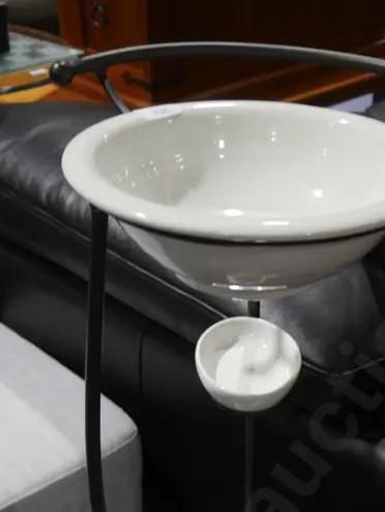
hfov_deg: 23.3
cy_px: 461
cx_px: 306
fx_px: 918
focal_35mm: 62
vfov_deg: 29.8
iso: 250
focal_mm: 15
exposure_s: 1/60
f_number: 3.6
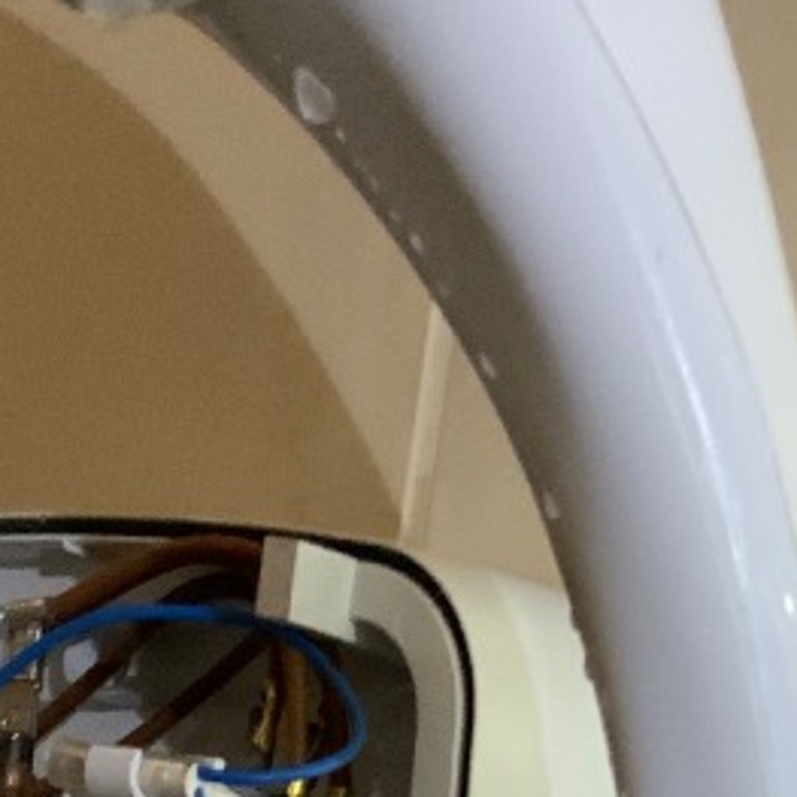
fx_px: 3048
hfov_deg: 14.9
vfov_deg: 12.9
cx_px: 373
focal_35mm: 117
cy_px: 1621
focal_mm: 3
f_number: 1.8
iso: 250
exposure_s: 1/33
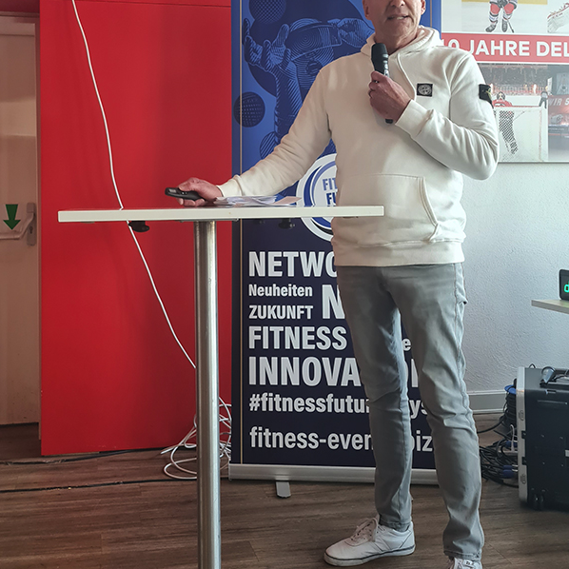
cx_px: 226
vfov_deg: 40.5
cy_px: 199
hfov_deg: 40.7
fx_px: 762
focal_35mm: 41
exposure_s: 1/100
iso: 200
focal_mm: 5.4
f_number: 1.8
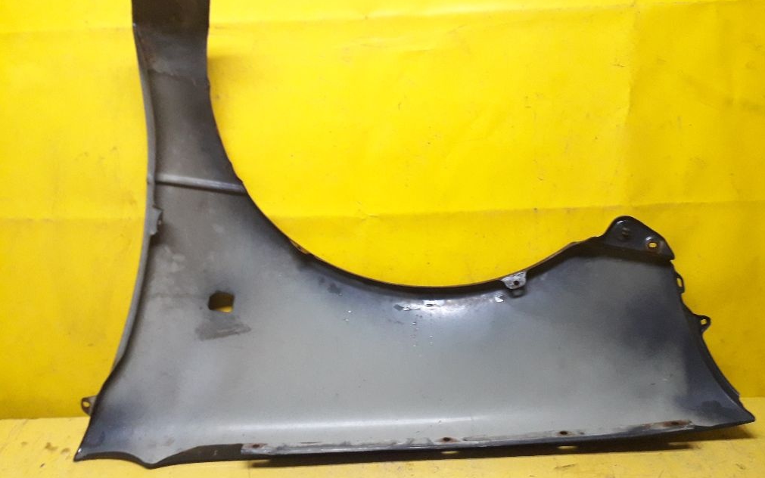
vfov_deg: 43.0
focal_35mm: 29
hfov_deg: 64.6
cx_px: 386
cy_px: 201
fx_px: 605
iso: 200
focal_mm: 3.6
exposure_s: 1/33
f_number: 1.9
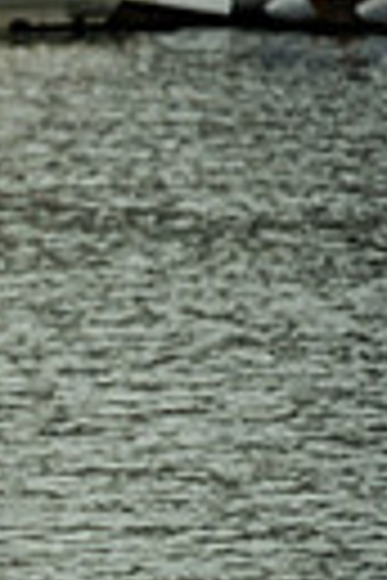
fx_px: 11238
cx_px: -846
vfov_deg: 3.0
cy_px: 708
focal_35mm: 697
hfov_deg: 2.0
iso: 320
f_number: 6.3
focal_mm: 155
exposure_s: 1/640
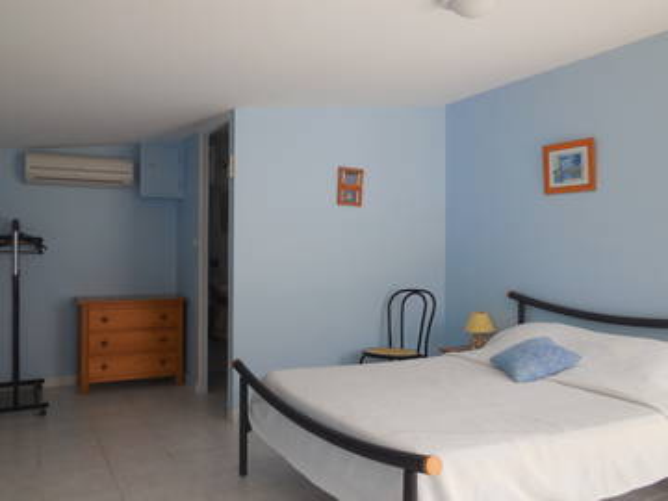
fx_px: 579
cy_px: 250
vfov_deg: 46.8
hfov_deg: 60.0
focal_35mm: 30
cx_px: 334
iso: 125
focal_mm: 5.3
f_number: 3.2
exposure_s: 1/80
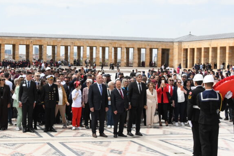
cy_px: 66
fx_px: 448
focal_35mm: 69
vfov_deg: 19.7
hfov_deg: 29.0
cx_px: 72
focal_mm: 26
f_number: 16
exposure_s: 1/1000
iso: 2000
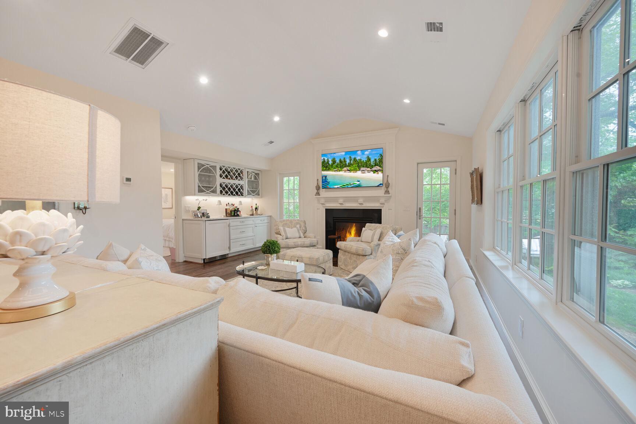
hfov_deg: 104.3
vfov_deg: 81.2
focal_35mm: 14
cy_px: 212
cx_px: 318
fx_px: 247
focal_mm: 14
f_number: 9
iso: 200
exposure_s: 1/8
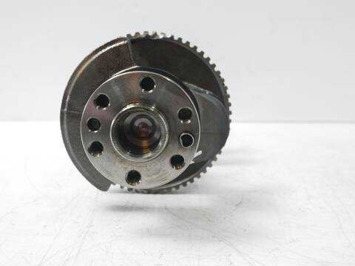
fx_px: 369
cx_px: 178
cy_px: 133
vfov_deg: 39.7
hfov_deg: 51.4
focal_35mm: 36
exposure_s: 1/60
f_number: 4.2
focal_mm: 18
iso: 1000
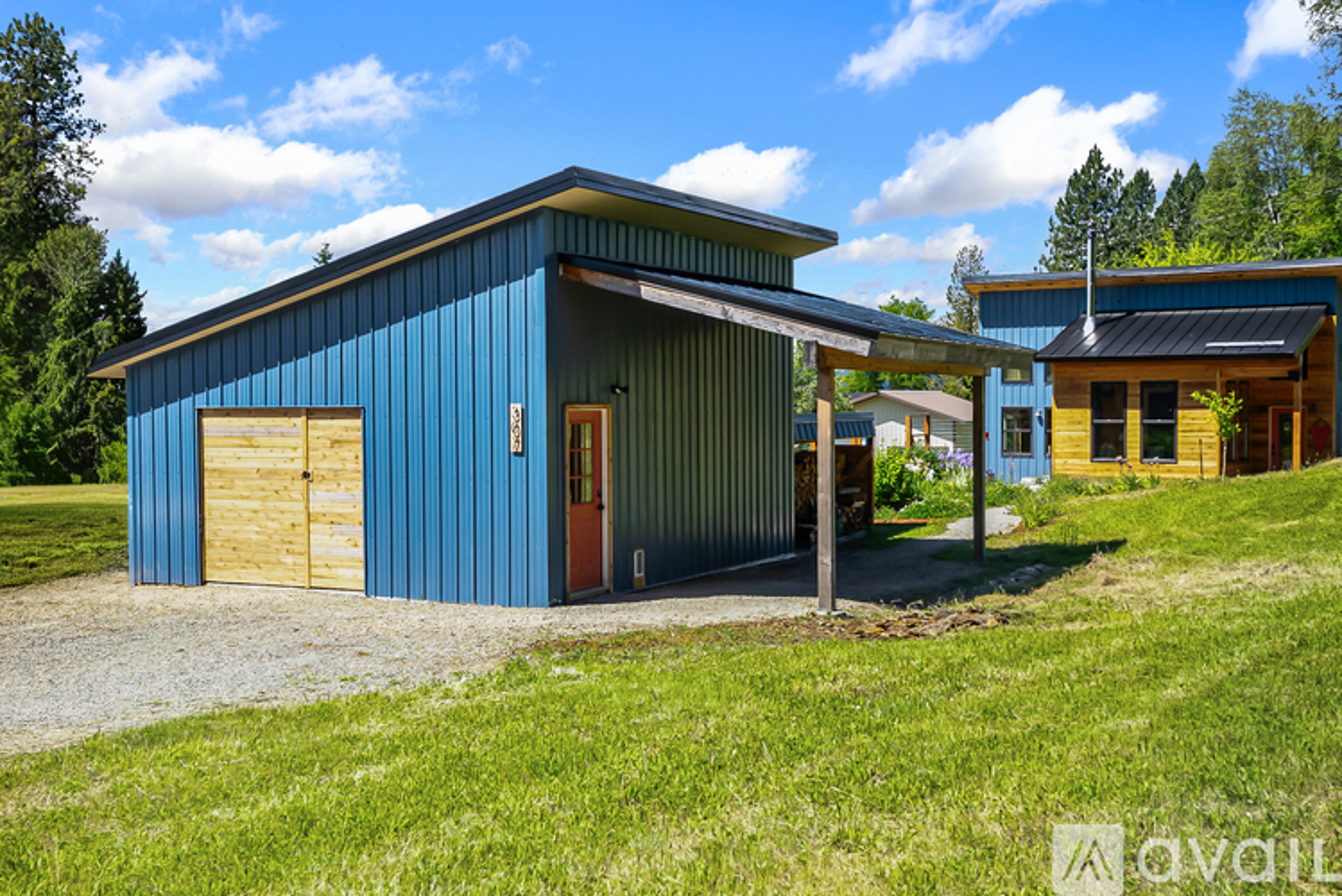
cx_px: 671
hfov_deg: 48.4
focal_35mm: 40
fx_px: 1492
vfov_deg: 33.4
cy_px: 448
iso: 320
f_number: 8
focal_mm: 27
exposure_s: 1/40
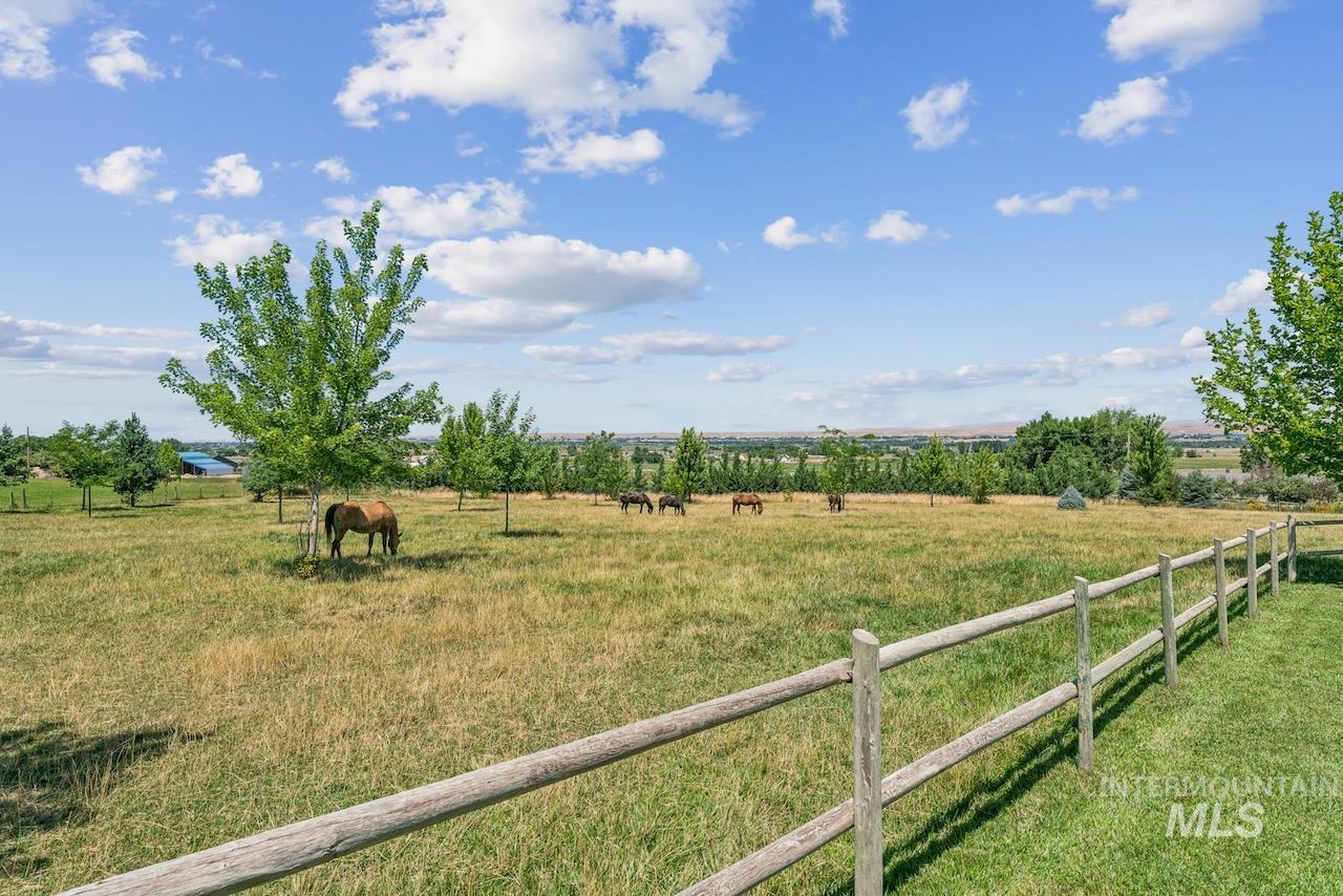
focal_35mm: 19
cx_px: 672
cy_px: 448
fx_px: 713
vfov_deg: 64.3
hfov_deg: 86.6
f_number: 13
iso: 400
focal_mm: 19.1
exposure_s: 1/500
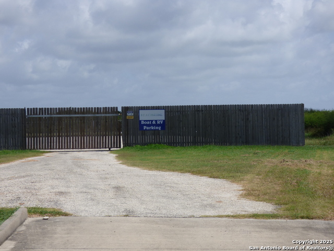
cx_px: 167
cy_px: 126
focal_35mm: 91
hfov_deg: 21.5
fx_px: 878
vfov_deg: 16.2
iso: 100
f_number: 4.6
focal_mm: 15.15
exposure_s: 1/1000
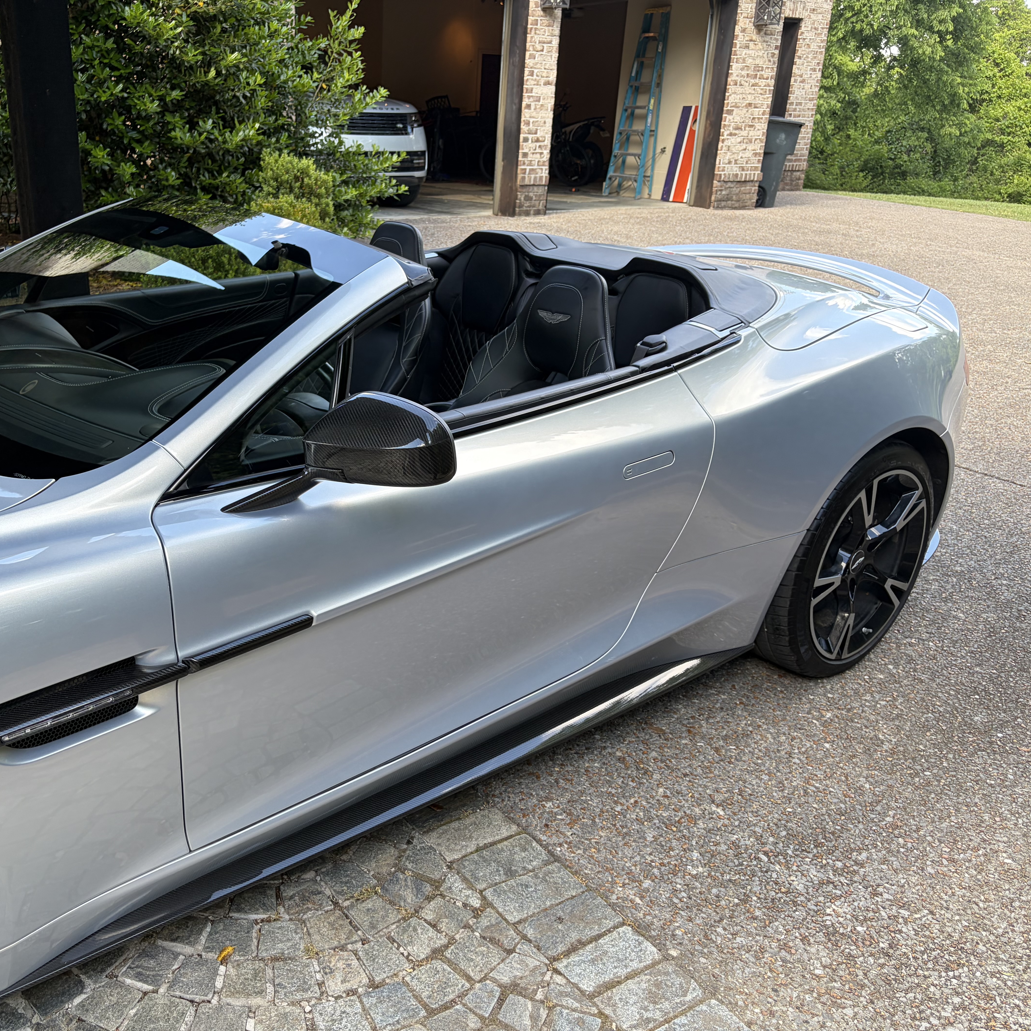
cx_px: 366
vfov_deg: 52.5
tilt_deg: -21.2
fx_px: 1045
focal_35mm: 31
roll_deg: -0.9
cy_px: 513
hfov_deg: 51.8
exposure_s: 1/279
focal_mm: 5.96
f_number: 1.6
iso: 50
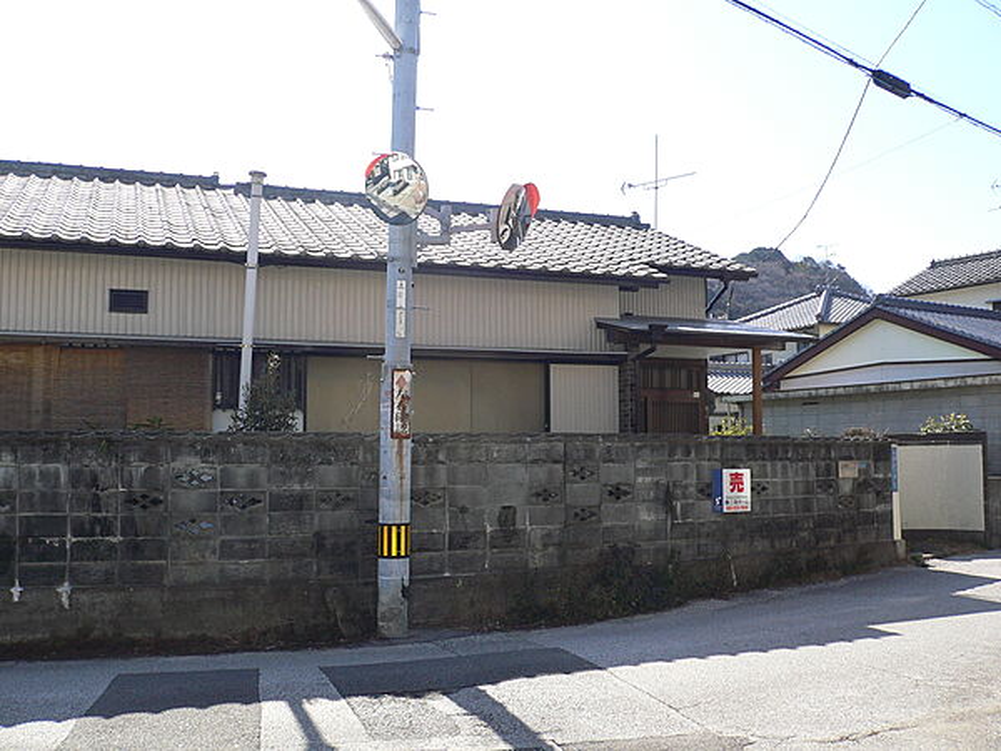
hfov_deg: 52.6
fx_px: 1012
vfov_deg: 40.7
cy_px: 376
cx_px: 500
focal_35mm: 35
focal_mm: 5.8
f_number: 5.6
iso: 100
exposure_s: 1/200
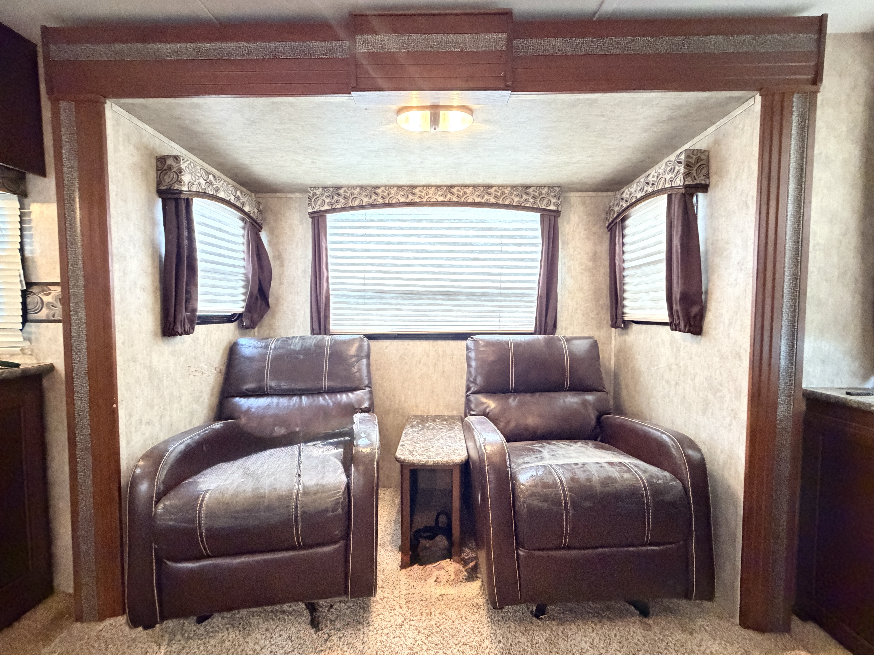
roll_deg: +0.2
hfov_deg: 102.1
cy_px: 328
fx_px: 353
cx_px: 437
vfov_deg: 85.7
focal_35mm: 14
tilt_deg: -2.8
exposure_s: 1/40
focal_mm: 2.22
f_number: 2.2
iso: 1600
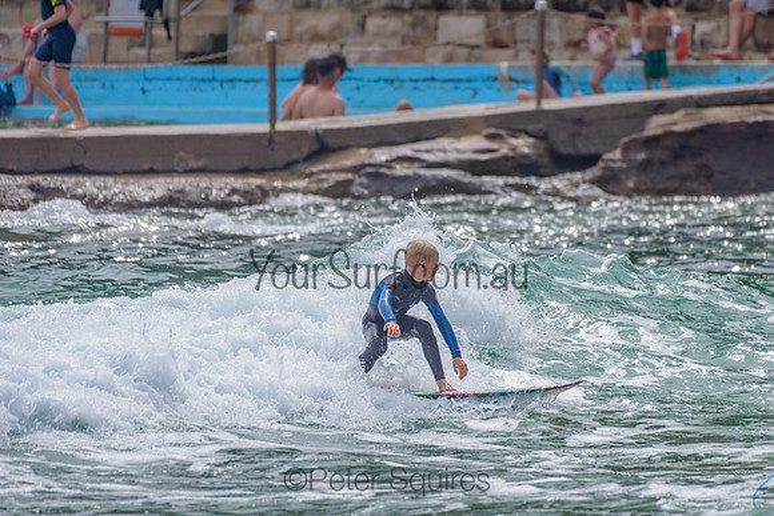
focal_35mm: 613
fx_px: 13173
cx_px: 474
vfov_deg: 2.2
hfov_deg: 3.4
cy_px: 306
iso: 125
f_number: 5.6
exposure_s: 1/2000
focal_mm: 500
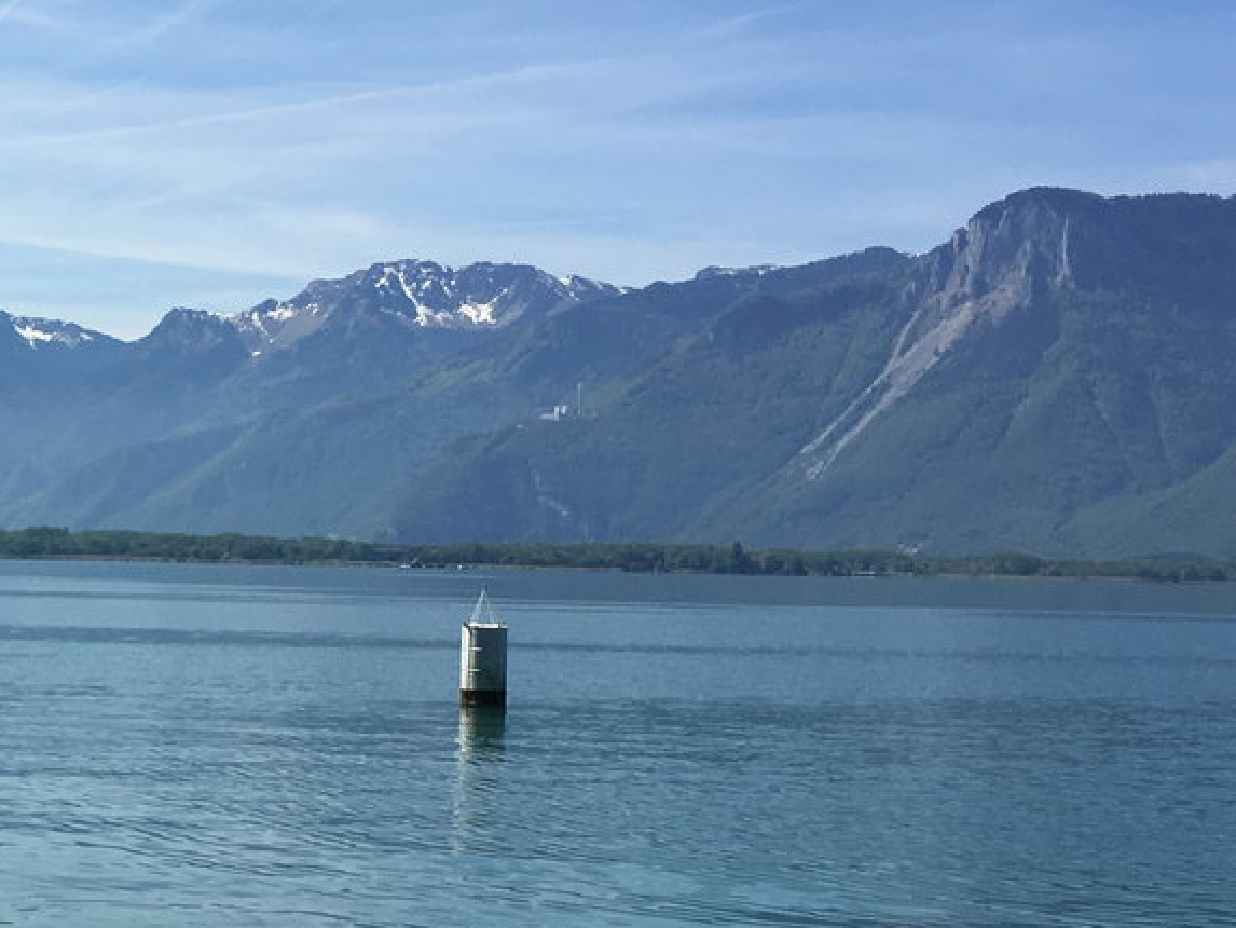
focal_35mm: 81
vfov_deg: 18.2
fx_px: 2893
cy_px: 611
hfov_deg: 21.8
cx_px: -352
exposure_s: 1/2262
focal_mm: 4.15
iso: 25
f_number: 2.2
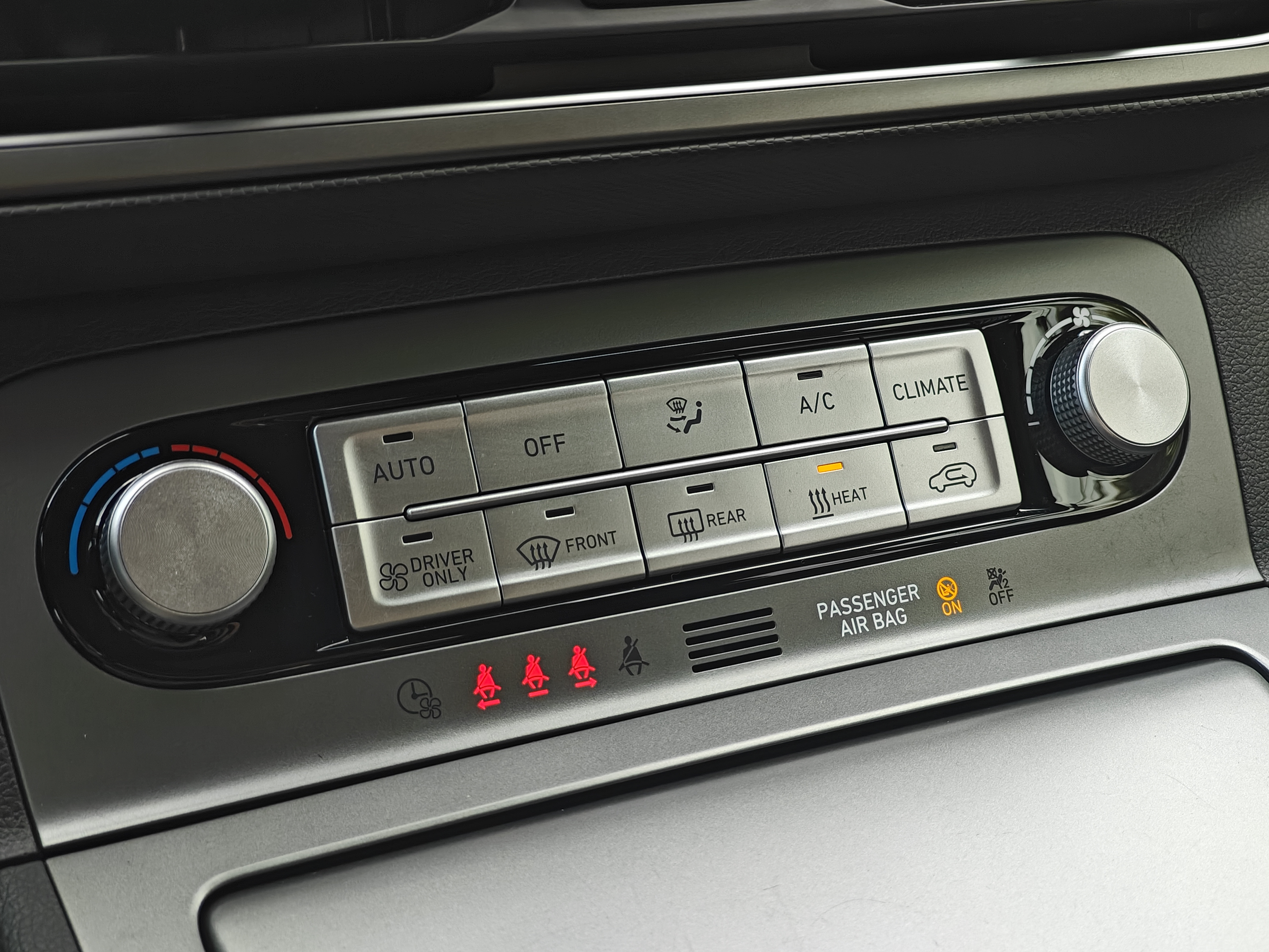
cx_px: 634
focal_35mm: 47
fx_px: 1723
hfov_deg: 40.4
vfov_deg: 30.9
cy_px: 476
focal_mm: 7.08
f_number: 2
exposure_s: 1/178
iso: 80
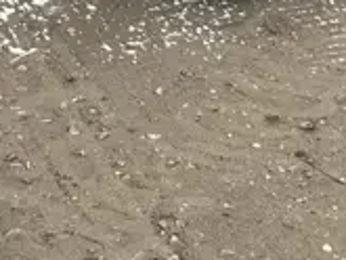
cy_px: -128
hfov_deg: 11.7
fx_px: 1690
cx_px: 161
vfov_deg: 8.6
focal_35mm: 169
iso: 25
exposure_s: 1/269
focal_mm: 3
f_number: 1.8
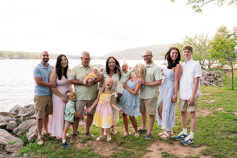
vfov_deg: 46.3
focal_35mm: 28
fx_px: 185
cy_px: 80
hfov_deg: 65.3
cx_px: 113
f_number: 5.6
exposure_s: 1/200
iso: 800
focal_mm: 24
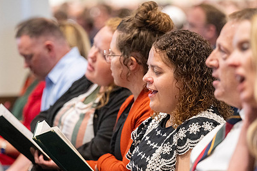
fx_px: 1506
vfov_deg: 6.5
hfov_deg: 9.8
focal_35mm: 211
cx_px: 118
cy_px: 112
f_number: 2.8
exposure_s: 1/200
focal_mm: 145
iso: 5000
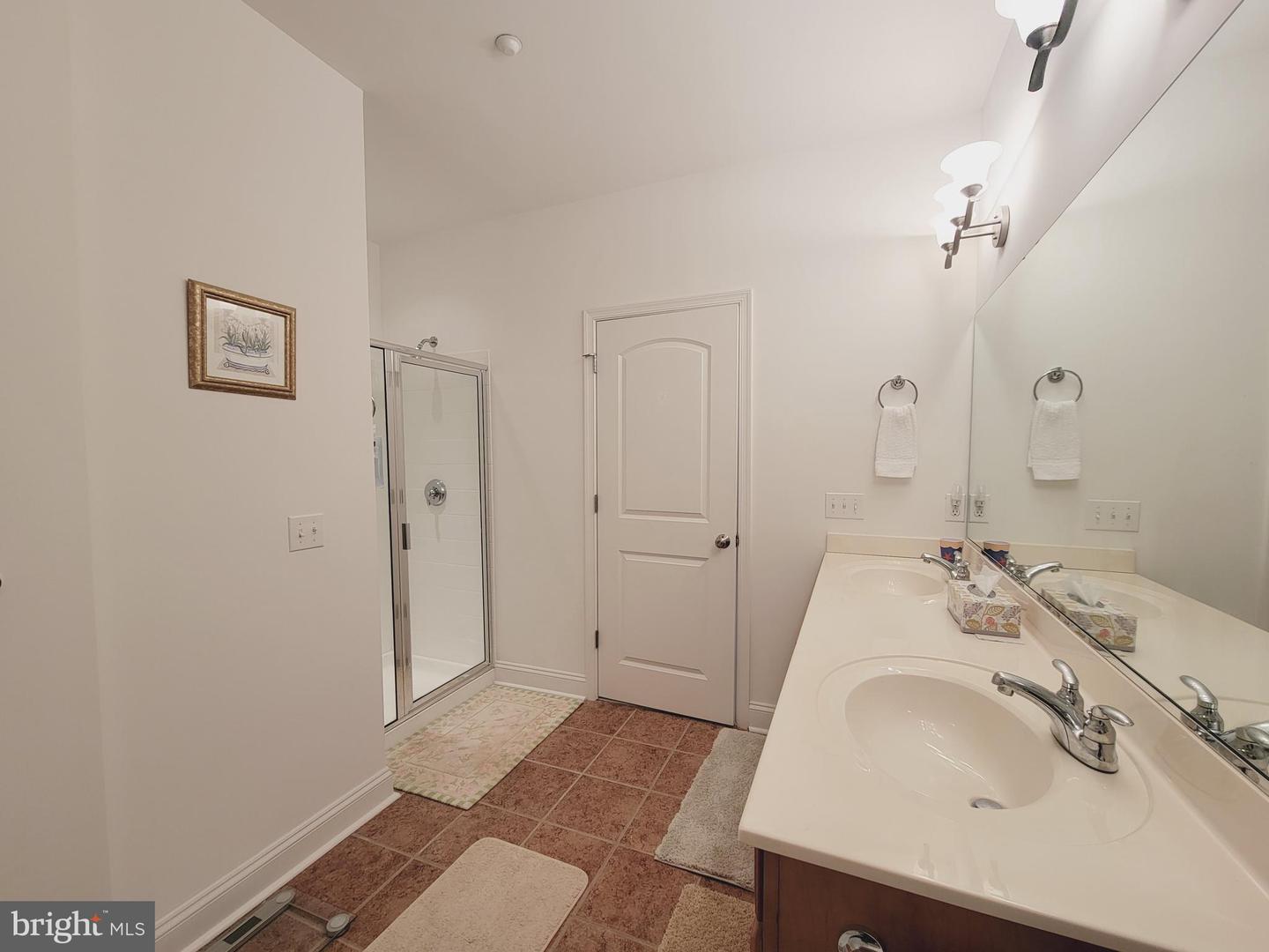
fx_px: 477
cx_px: 634
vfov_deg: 89.9
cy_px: 476
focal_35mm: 13
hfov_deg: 106.2
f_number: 2.2
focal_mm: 2.2
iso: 64
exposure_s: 1/60
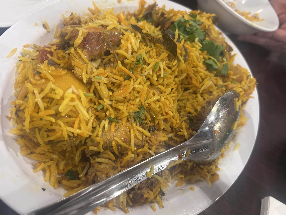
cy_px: 108
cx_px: 143
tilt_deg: -51.4
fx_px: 215
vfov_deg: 53.1
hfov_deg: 67.3
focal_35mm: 26
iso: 200
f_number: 1.5
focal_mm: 5.7
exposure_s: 1/60
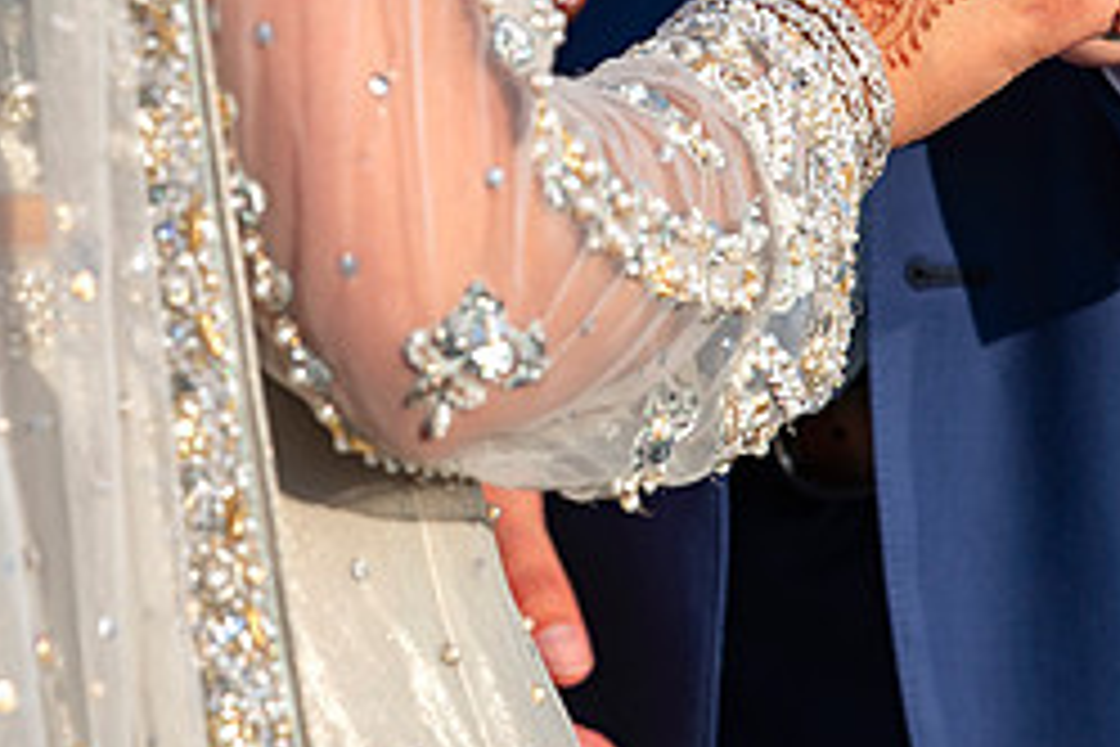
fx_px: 16052
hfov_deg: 4.0
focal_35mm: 516
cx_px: 443
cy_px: 189
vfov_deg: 2.7
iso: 64
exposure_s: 1/250
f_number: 5
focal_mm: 200
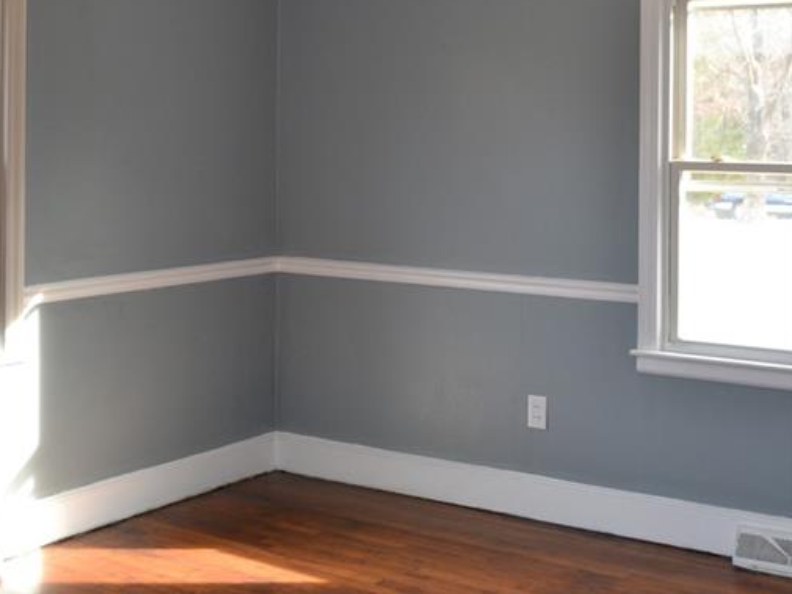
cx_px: 395
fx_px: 1304
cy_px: 94
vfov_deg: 25.1
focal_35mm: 57
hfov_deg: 33.8
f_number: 4.2
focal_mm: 26
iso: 400
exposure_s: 1/80
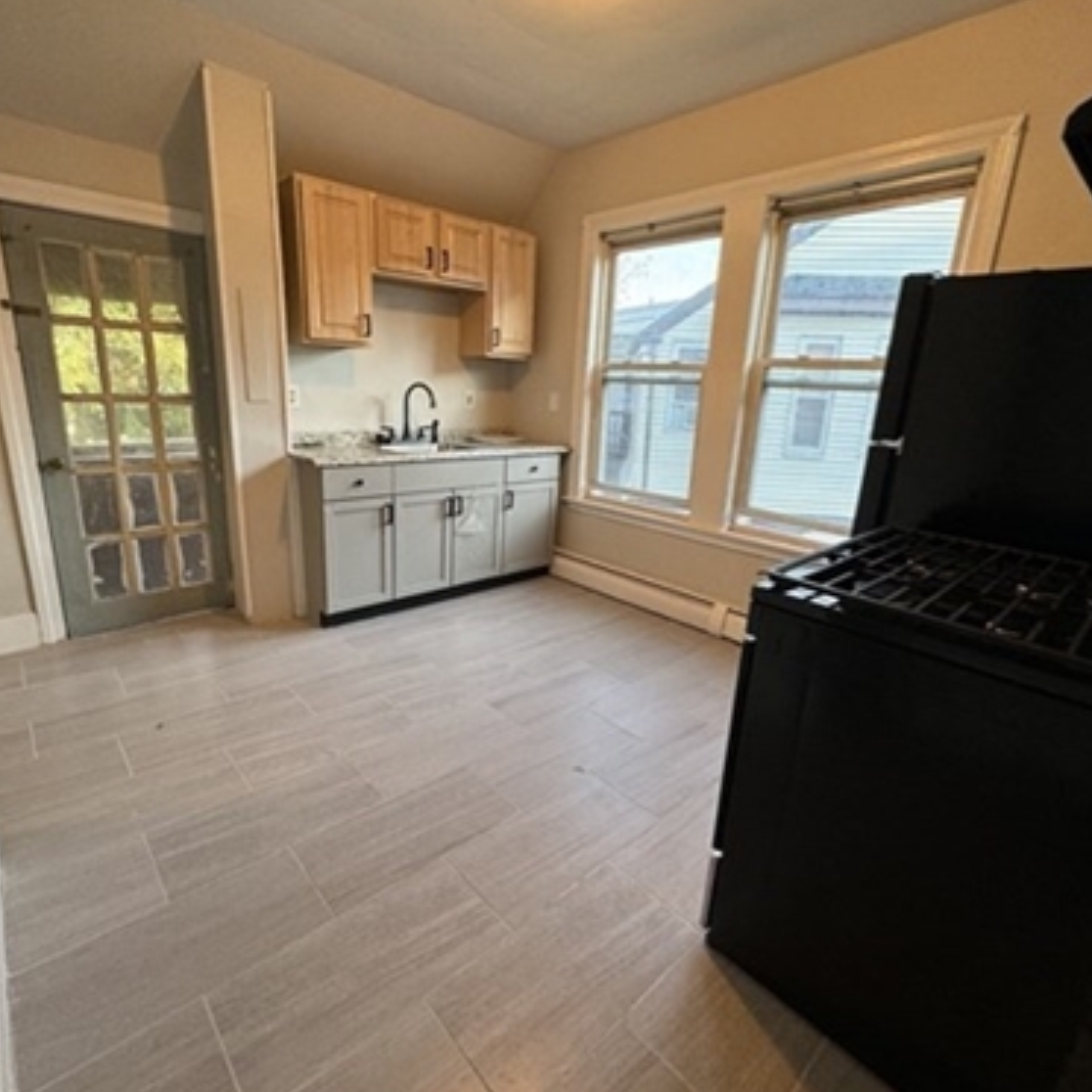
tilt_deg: -14.9
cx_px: 530
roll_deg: -2.4
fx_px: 607
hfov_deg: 83.9
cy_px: 542
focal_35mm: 17
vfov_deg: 84.0
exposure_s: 1/120
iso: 125
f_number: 2.2
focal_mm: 2.22
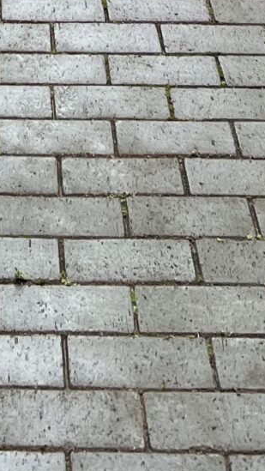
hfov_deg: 9.1
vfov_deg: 13.7
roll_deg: +0.1
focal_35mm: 132
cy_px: -485
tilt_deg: -16.0
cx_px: -72
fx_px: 1648
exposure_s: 1/121
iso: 64
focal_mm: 5.7
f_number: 1.5
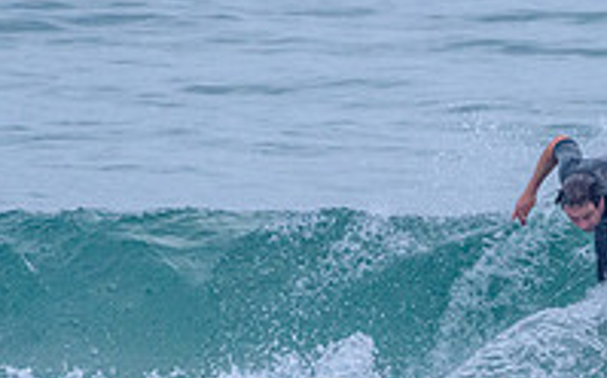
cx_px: 729
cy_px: 340
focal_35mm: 1826
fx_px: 30181
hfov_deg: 1.2
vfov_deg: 0.7
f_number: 5.6
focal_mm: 500
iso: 2000
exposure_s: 1/2000
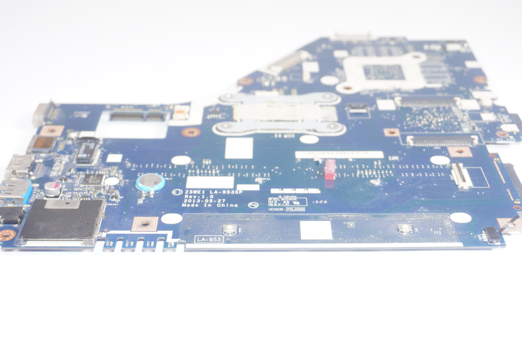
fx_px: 790
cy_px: 164
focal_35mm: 55
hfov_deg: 36.5
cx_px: 276
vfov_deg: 24.8
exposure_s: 1/160
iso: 400
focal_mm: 33
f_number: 5.6
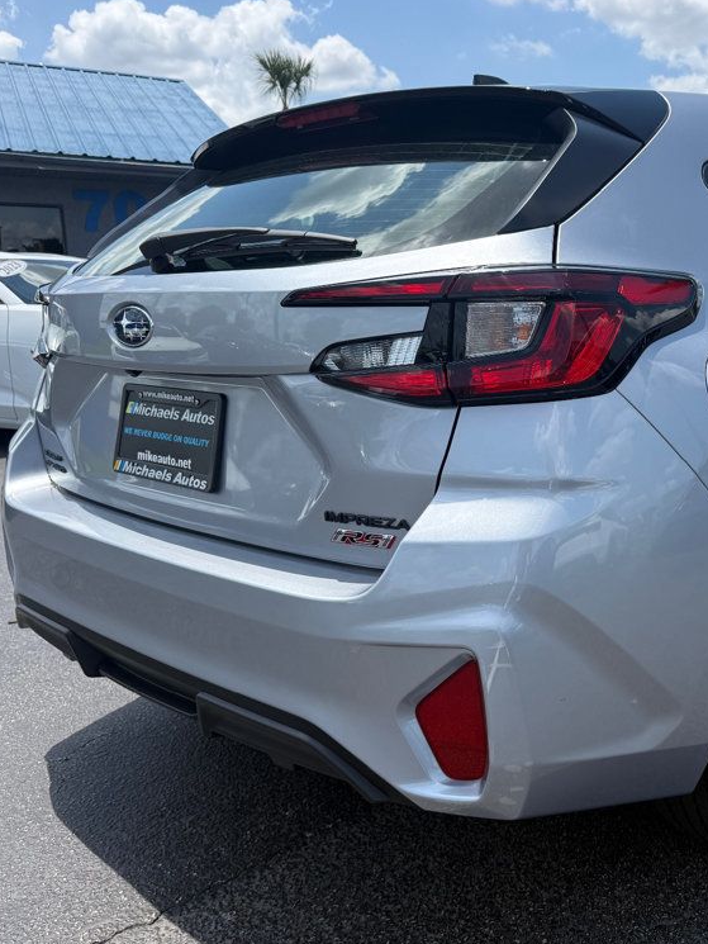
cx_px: 552
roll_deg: +1.0
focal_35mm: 33
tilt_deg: -10.0
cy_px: 482
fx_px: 900
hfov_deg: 41.4
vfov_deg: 55.3
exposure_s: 1/4405
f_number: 1.78
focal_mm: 6.76
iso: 100
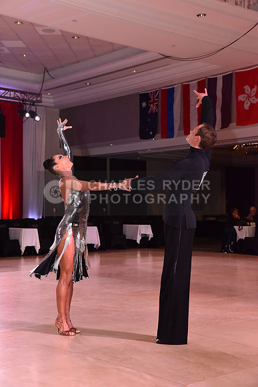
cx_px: 129
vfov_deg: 34.5
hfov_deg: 23.4
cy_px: 194
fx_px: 623
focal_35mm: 58
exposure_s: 1/320
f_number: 6.3
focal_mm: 58
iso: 2500
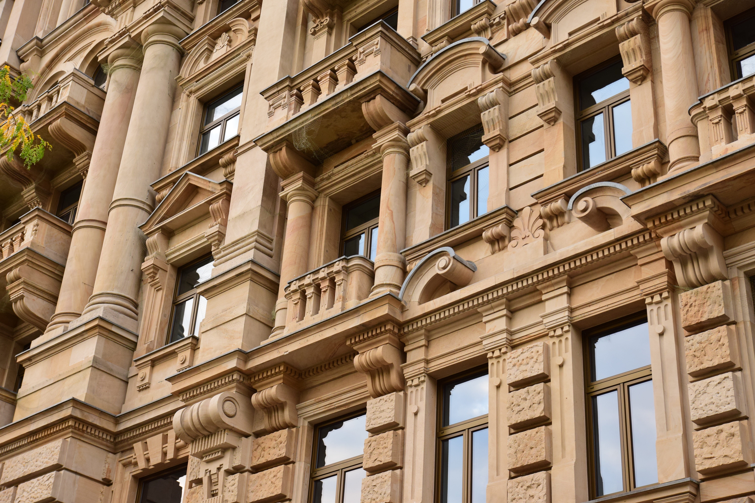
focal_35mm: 54
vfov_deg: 25.1
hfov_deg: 36.9
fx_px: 1132
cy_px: 252
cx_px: 378
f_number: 5.6
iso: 500
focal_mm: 36
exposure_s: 1/125
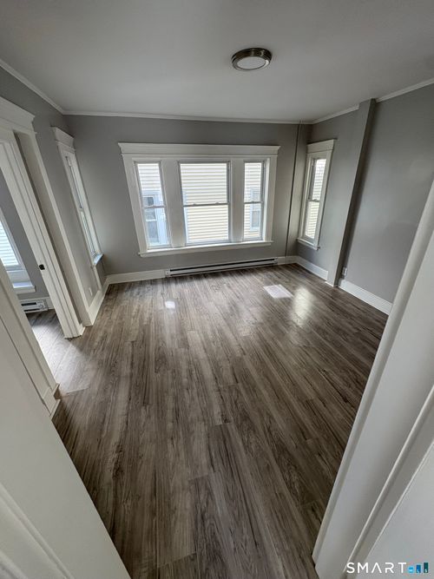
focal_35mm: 14
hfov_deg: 85.7
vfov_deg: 102.1
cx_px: 217
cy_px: 290
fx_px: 234
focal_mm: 2.22
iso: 80
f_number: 2.2
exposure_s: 1/99
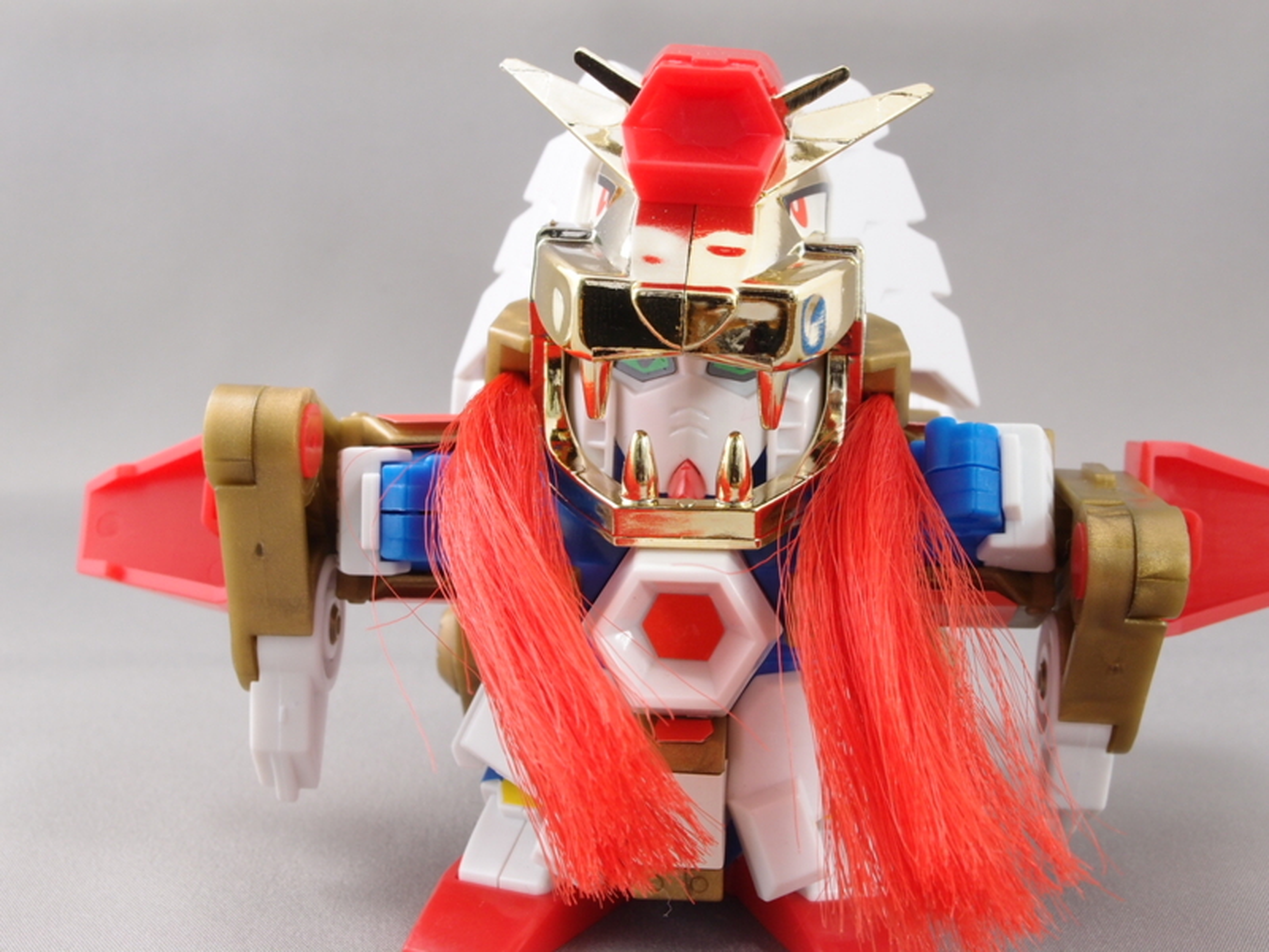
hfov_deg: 41.2
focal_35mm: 46
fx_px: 1686
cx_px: 634
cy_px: 476
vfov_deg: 31.5
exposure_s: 1
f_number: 6.3
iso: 100
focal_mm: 9.87
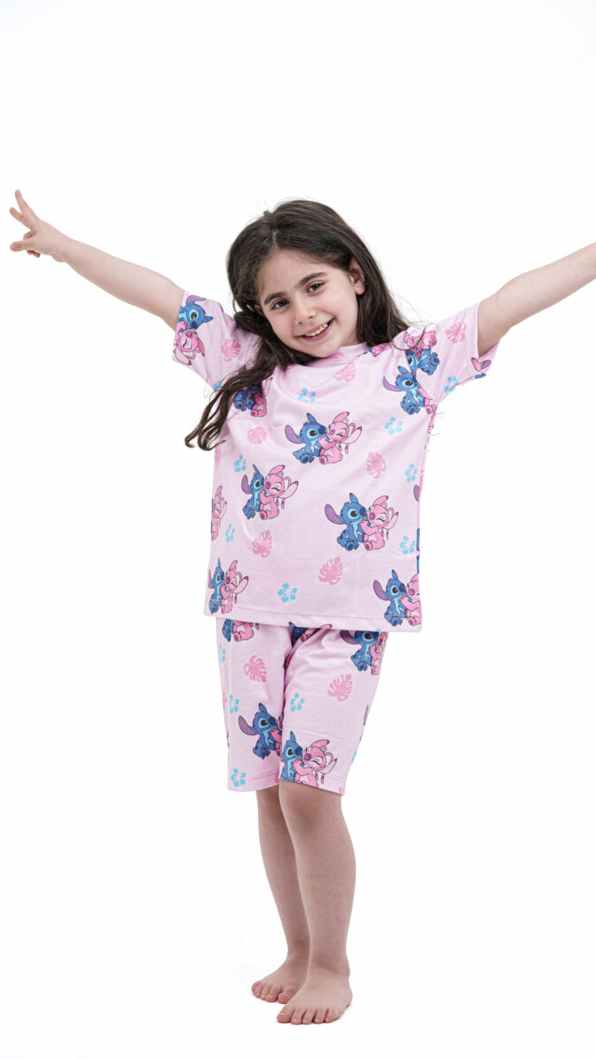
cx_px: 340
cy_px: 532
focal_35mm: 95
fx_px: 2669
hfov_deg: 12.7
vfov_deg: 22.5
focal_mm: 90
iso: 400
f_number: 6.3
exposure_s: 1/200
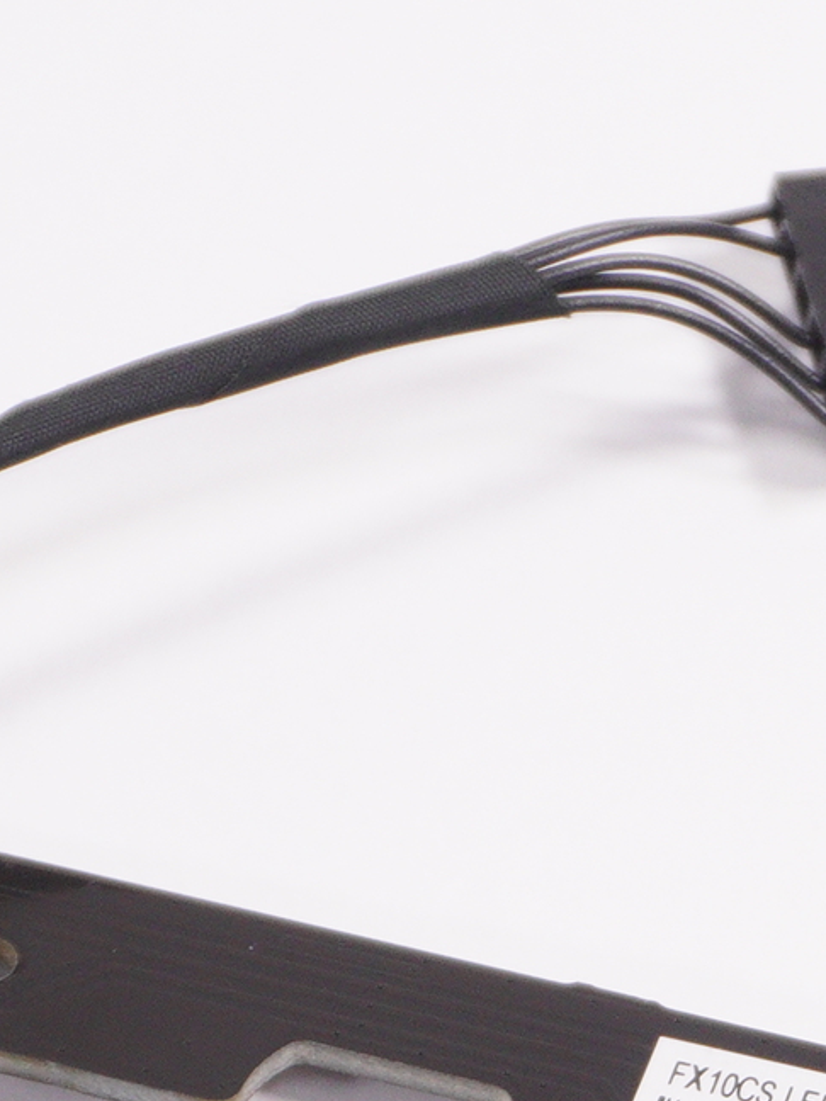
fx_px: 6593
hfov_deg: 7.1
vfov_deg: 9.4
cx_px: 790
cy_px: 1499
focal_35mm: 207
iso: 640
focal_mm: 31
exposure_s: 1/250
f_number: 5.6
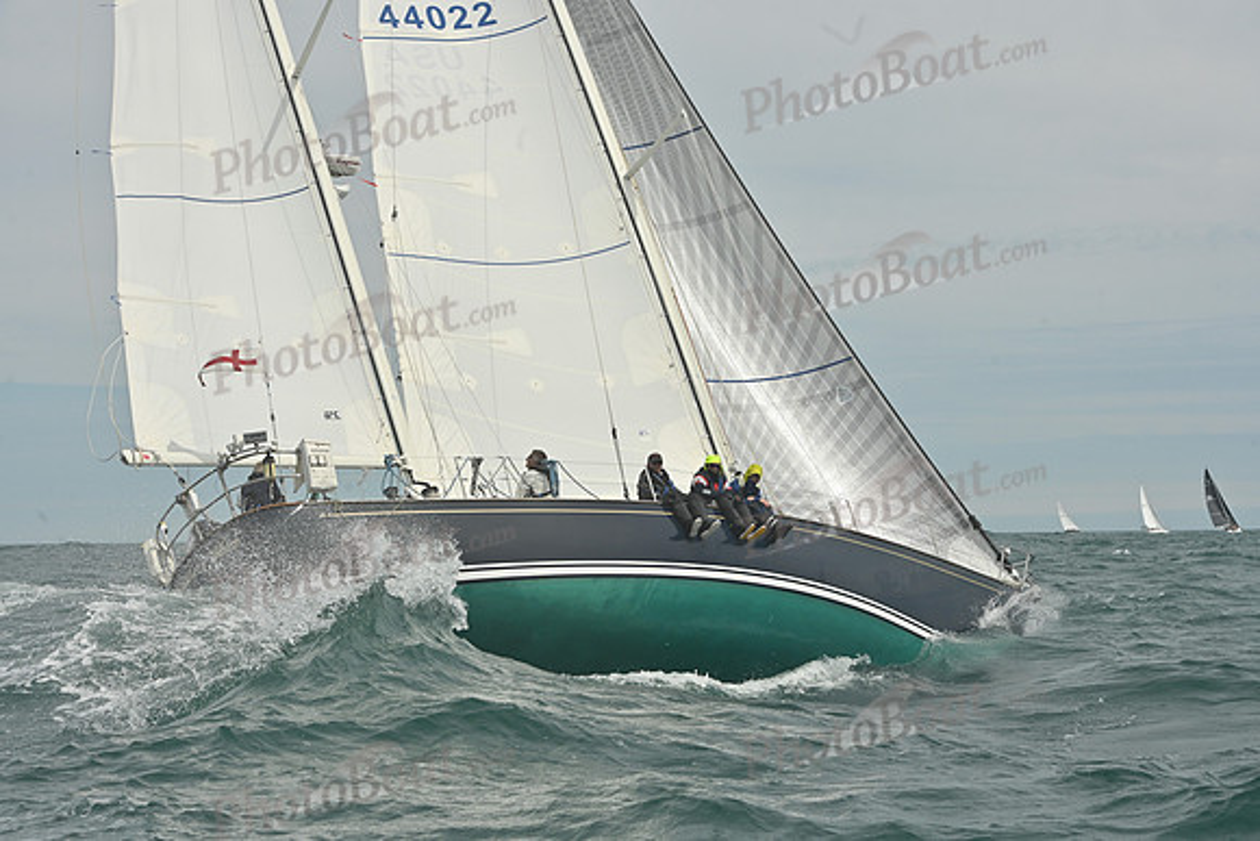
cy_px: 420
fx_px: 2450
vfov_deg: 19.5
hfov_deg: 28.8
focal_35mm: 70
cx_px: 630
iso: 320
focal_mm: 70
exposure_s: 1/1250
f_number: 13
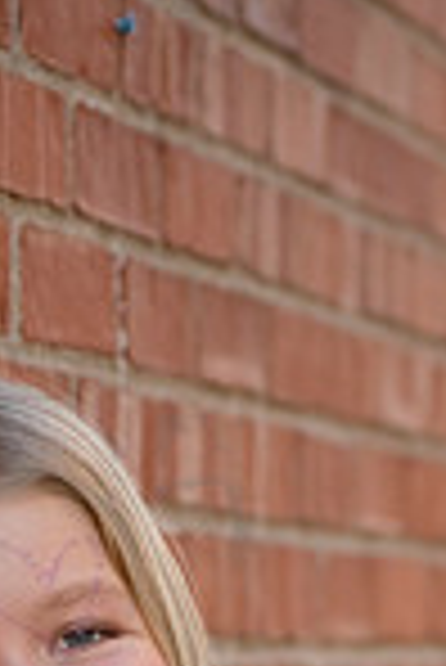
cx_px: 54
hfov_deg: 4.9
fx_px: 5191
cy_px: 994
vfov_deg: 7.2
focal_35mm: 280
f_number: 5
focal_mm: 92
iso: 800
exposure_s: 1/500
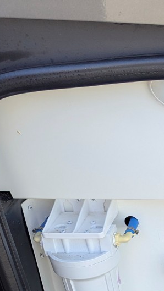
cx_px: 332
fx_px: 533
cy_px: 262
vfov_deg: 29.3
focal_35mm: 69
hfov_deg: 14.4
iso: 74
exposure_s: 1/256
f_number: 1.85
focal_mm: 6.81
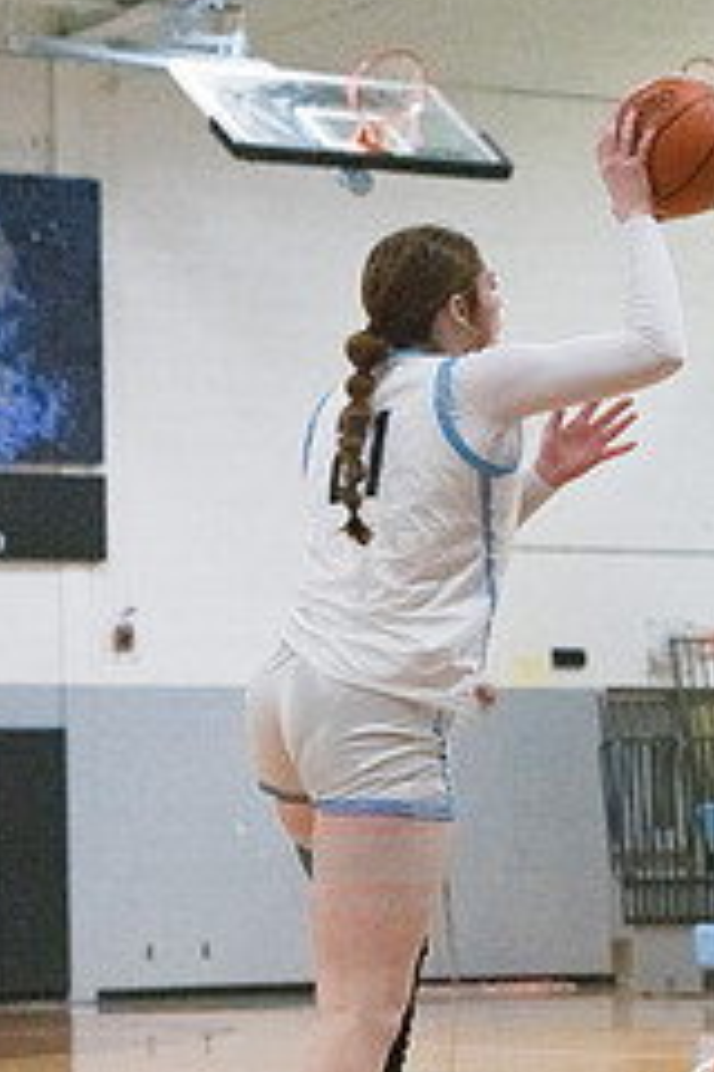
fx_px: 4581
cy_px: 791
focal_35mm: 154
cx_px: 397
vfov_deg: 13.3
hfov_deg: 8.9
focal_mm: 82
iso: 10000
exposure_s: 1/1250
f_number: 5
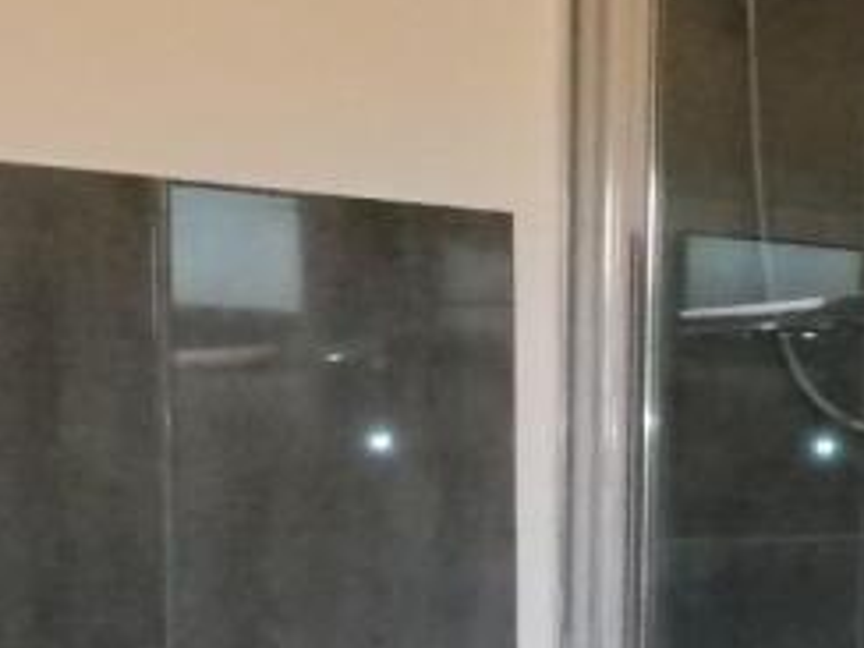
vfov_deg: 21.7
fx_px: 1672
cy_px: 519
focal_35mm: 67
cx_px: 745
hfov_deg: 28.1
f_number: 2.7
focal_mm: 4
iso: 1600
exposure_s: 1/60
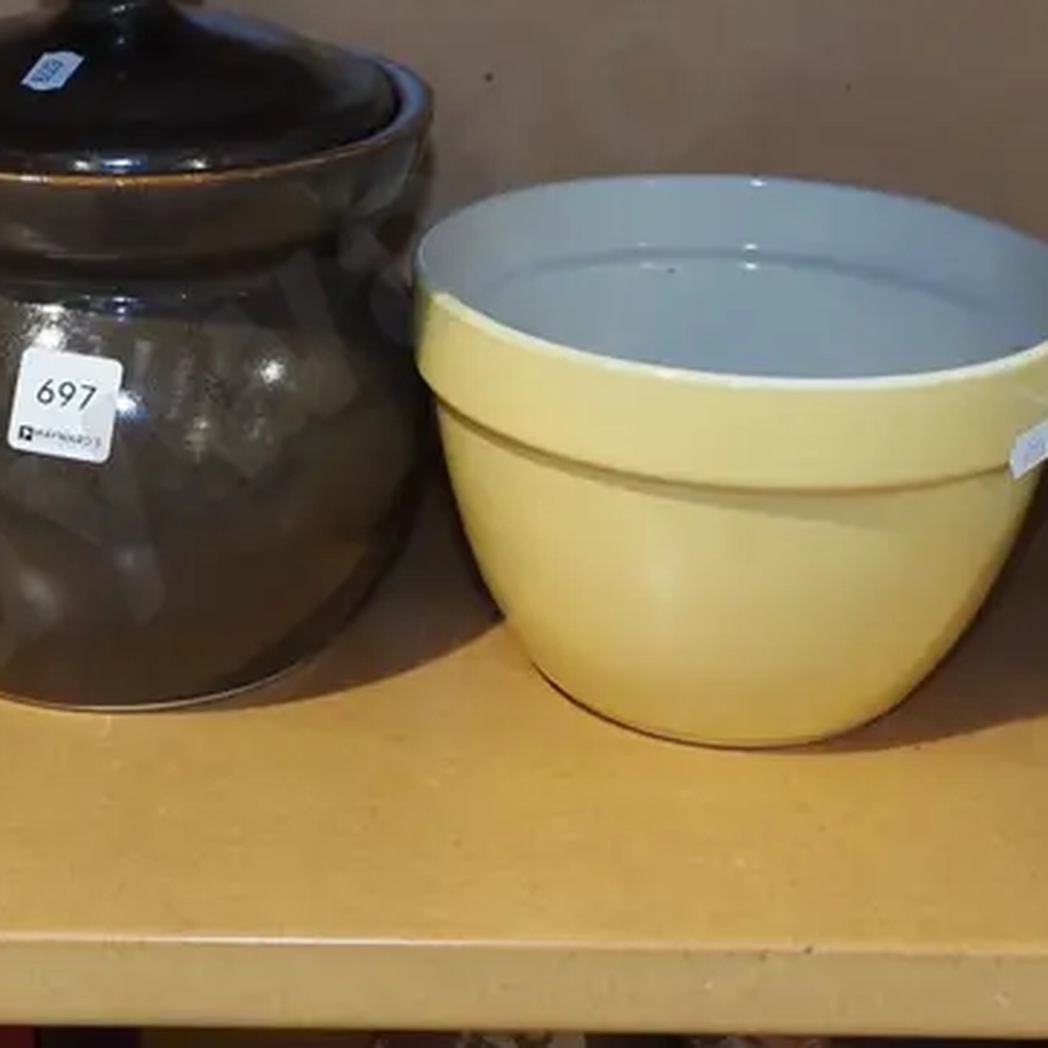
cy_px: 333
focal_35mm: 75
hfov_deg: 22.9
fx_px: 2569
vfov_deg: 22.9
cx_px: 310
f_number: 5.6
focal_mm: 15
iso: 1600
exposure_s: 1/60
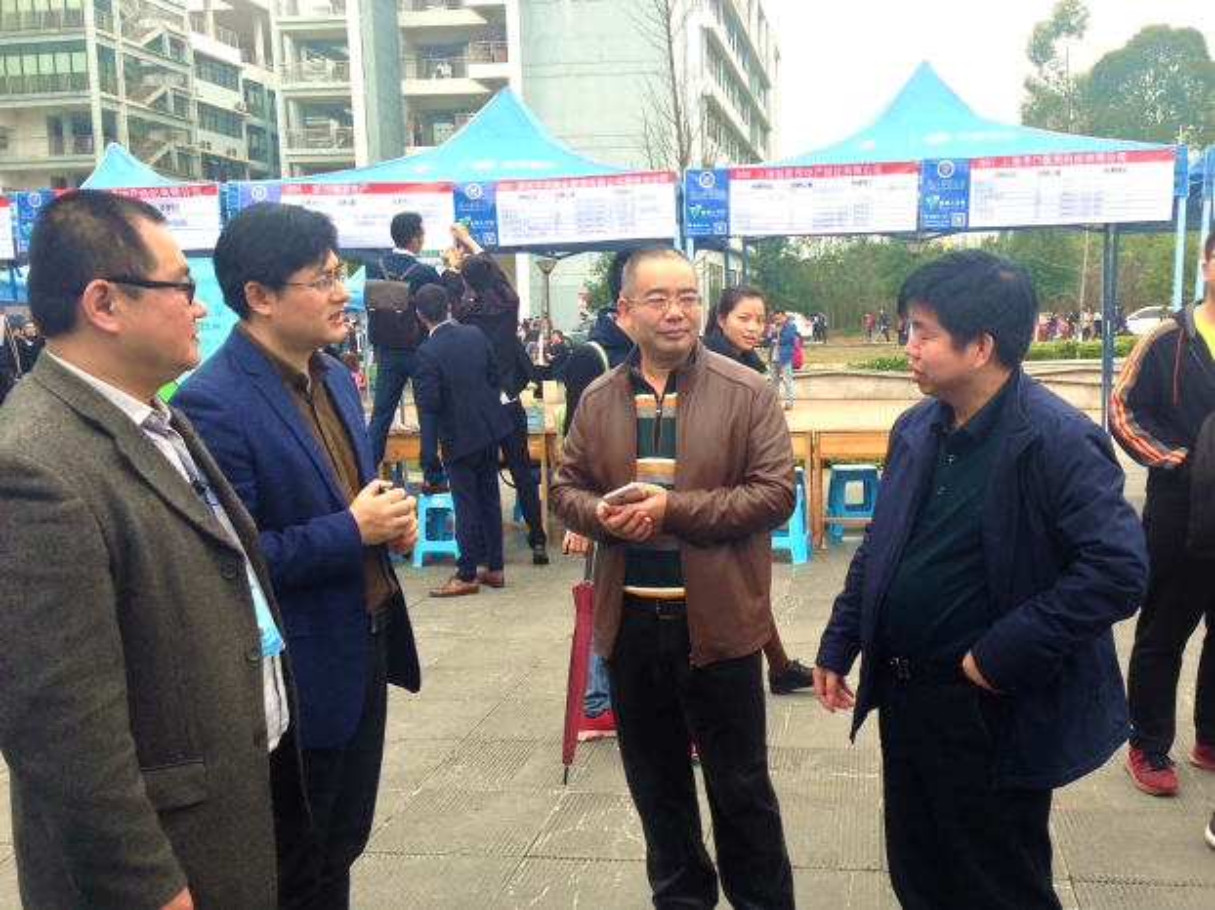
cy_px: 455
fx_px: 1158
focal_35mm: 33
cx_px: 608
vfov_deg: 42.9
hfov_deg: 55.4
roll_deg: +0.5
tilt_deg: -9.4
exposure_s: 1/332
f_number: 2.4
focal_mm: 4.12
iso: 50
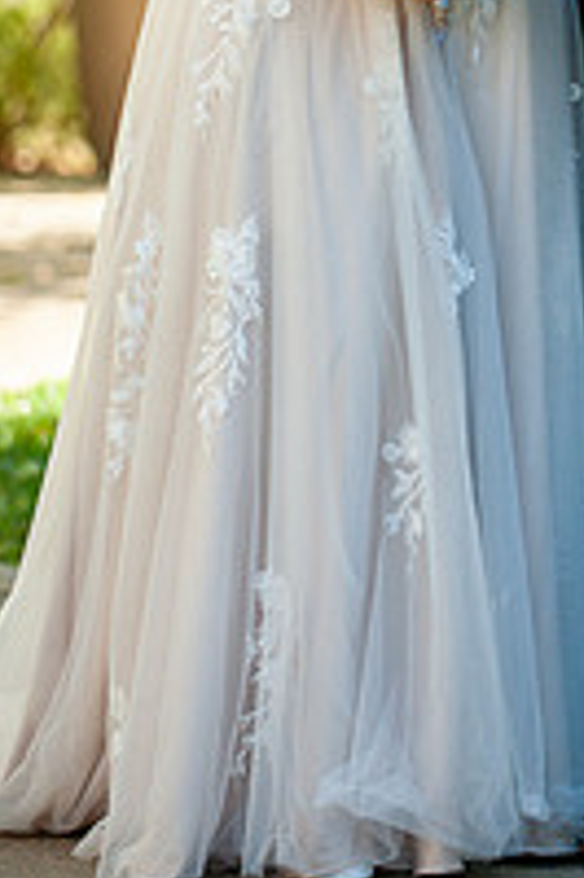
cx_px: 437
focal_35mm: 303
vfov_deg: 6.8
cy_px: -18
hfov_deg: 4.5
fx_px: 7385
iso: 400
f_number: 3.5
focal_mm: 135
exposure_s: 1/1250
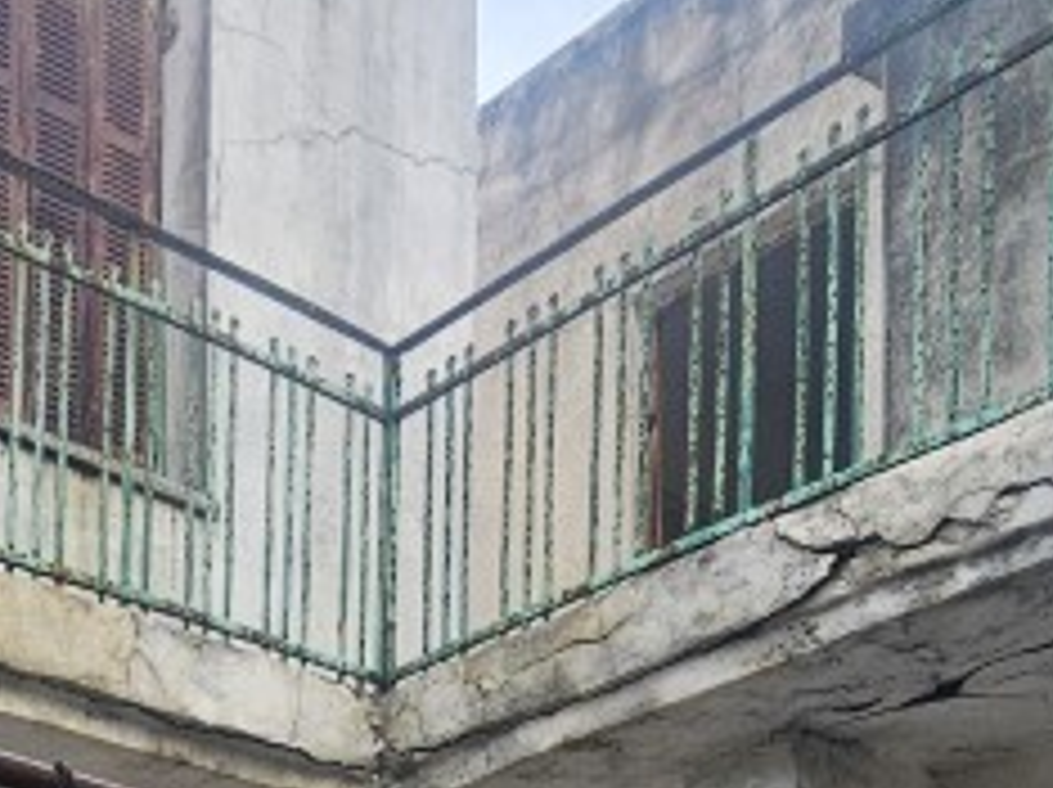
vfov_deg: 19.5
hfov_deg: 31.9
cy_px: 1400
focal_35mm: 57
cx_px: 68
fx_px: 1732
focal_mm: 2.2
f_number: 2.2
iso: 50
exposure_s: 1/176
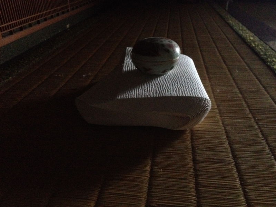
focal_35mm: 35
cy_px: 104
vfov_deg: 40.7
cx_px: 138
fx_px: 279
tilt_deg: -28.2
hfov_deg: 52.6
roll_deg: +1.4
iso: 800
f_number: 2.4
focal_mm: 4.28
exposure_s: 1/15
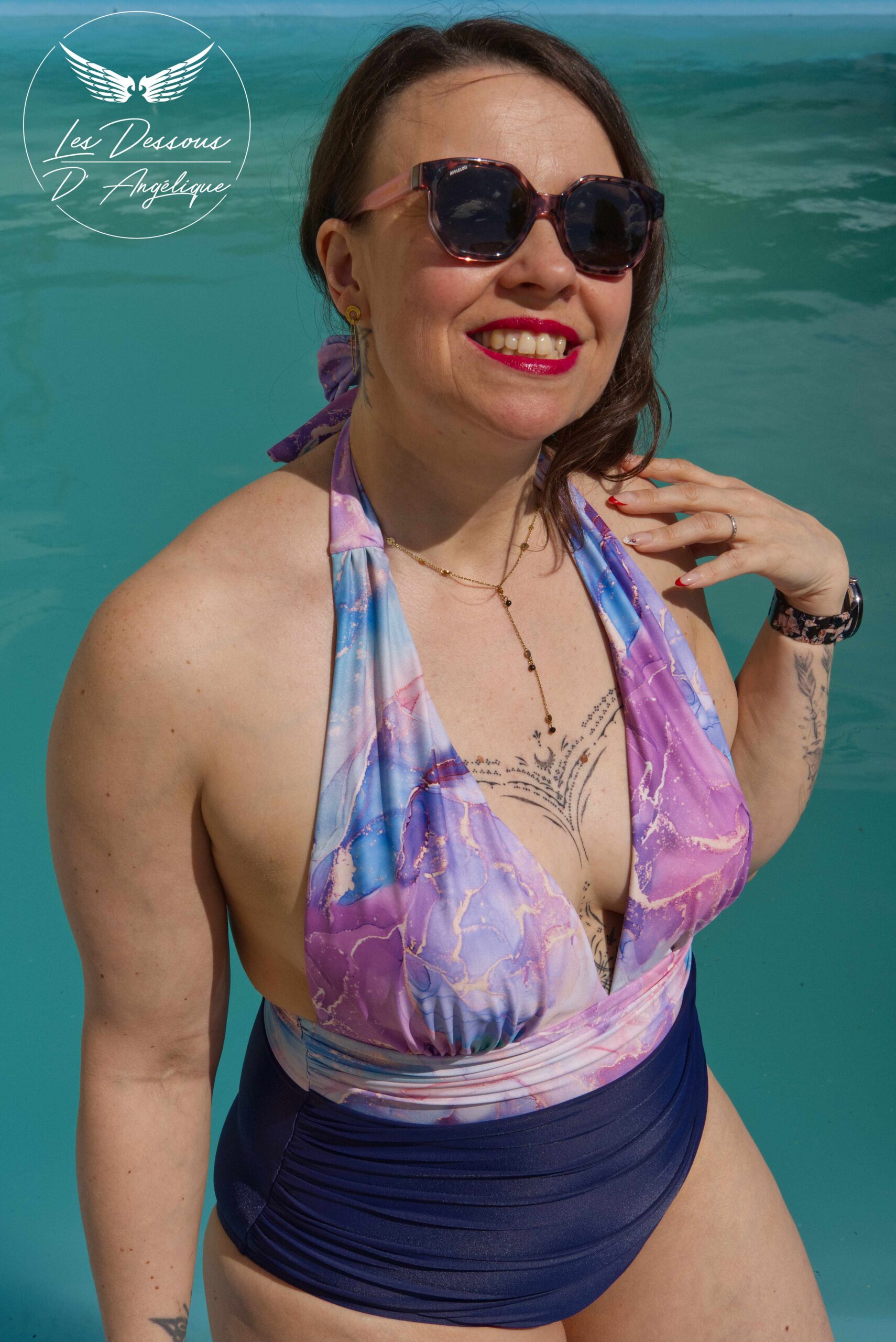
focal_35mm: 51
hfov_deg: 26.5
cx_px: 448
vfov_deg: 38.9
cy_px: 671
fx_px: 1901
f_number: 10
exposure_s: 1/2000
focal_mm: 34
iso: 200
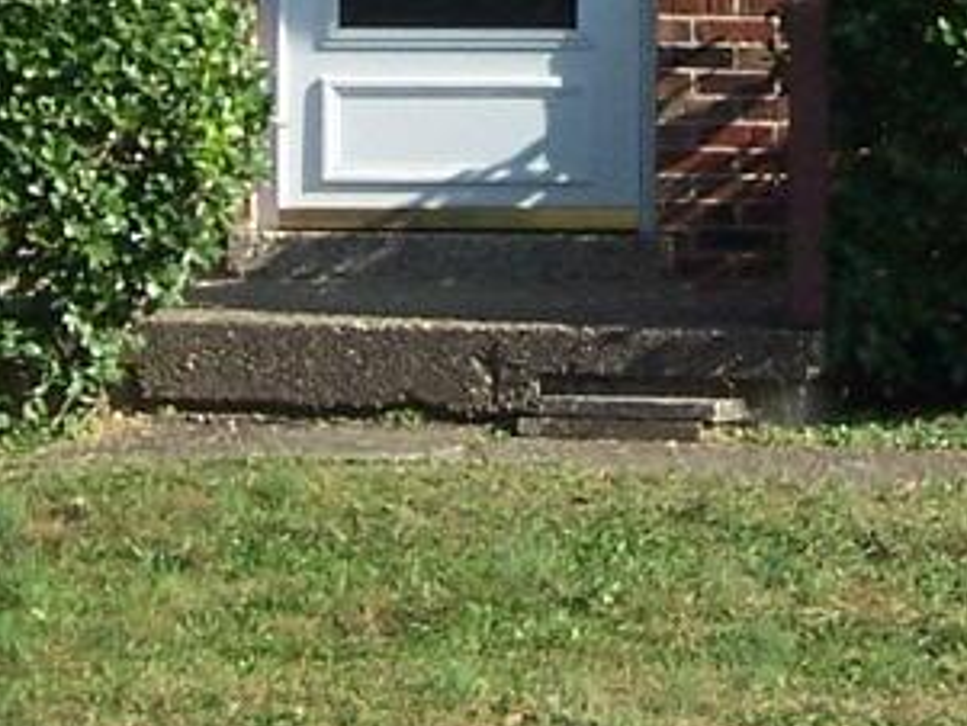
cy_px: -296
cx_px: 742
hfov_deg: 5.7
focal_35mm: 345
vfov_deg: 4.3
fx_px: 9641
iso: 80
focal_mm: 11.1
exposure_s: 1/750
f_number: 3.2
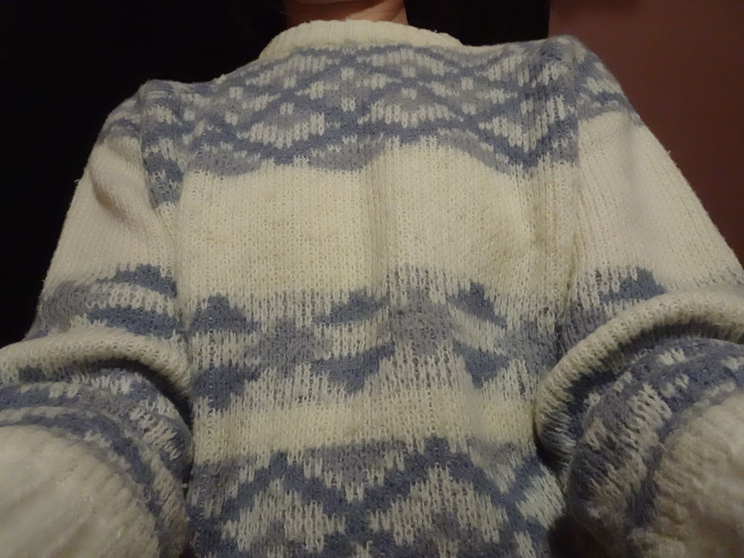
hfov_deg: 71.6
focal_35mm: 24
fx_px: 516
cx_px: 372
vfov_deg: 56.8
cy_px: 279
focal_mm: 4.25
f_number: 3.5
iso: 3200
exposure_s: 1/125
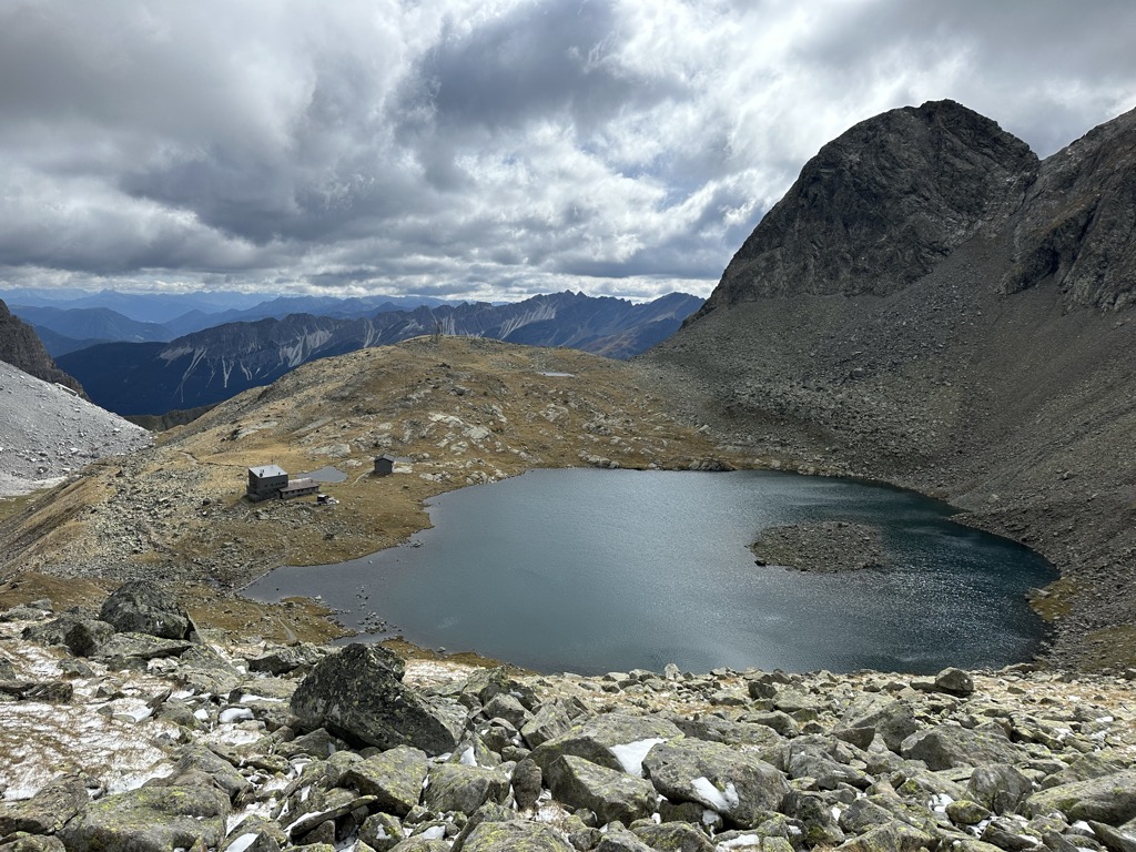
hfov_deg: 71.6
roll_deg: -0.7
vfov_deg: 56.8
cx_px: 568
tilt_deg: -9.5
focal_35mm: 24
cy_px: 426
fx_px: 788
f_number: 1.78
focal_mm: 6.86
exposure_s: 1/8197
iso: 80
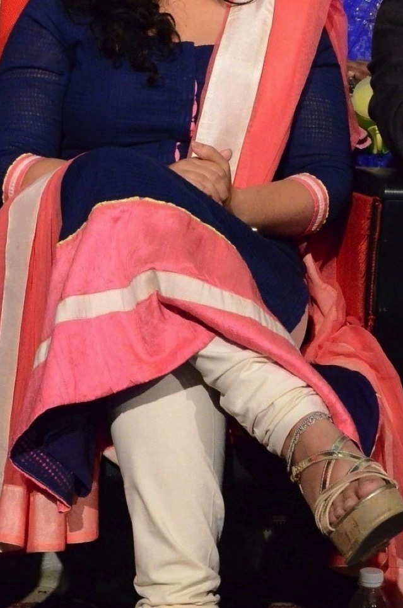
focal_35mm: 107
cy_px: 318
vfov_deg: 19.1
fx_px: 1805
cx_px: 187
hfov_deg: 12.7
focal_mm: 38
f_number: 5.6
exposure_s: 1/125
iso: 8000
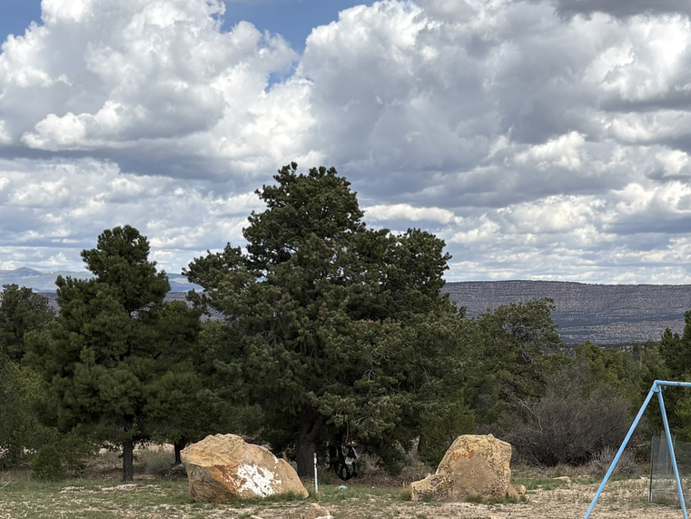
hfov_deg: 27.3
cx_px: 538
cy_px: 418
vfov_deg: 20.8
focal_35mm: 70
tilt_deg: -3.6
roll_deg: +0.3
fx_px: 1398
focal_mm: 5.96
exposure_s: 1/3448
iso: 50
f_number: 1.6
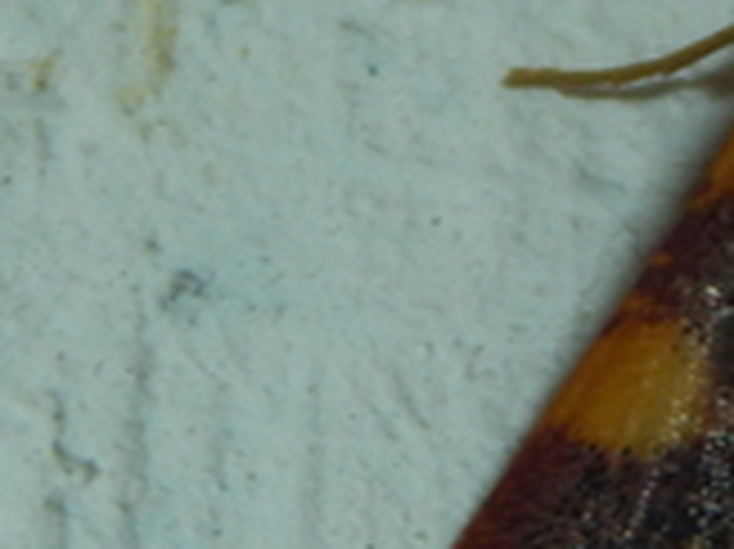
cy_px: 243
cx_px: 453
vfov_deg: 1.8
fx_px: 17735
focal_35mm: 837
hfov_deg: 2.4
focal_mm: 28.7
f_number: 5.1
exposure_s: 1/30
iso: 160
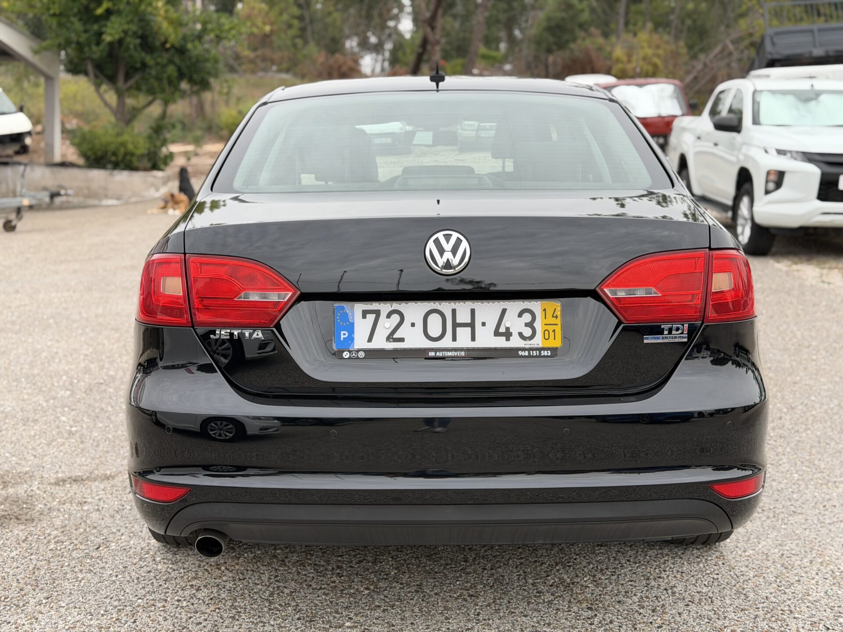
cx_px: 422
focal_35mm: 48
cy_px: 316
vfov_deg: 30.3
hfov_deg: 39.7
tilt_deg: -6.4
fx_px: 1169
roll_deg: -3.5
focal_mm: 6.76
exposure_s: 1/463
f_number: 1.78
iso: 80
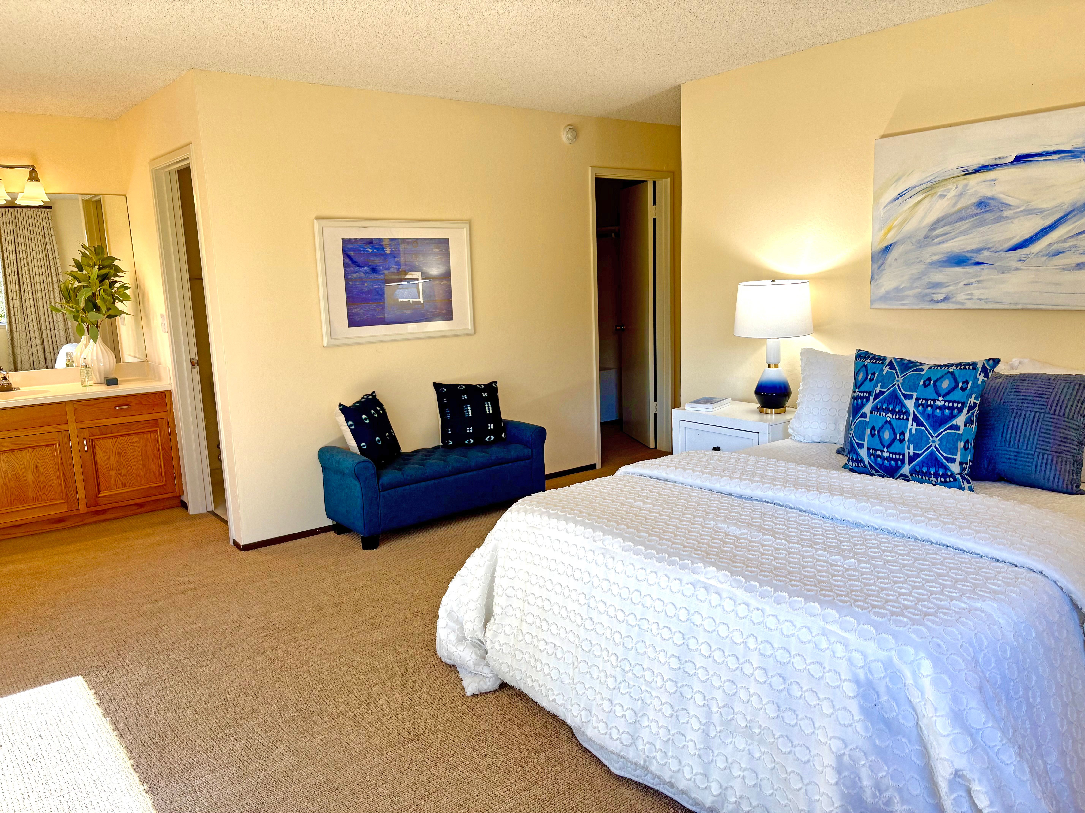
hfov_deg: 67.3
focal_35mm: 26
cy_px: 406
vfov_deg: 53.1
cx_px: 542
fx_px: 815
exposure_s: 1/120
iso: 40
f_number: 1.6
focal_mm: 5.96
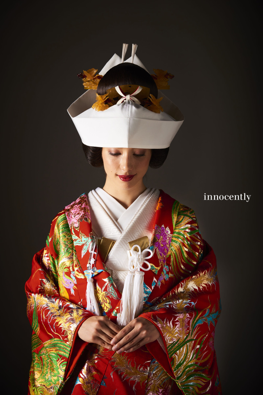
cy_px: 198
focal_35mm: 105
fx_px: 1150
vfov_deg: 19.5
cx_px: 132
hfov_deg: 13.0
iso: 100
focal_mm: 105
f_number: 5.6
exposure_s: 1/250
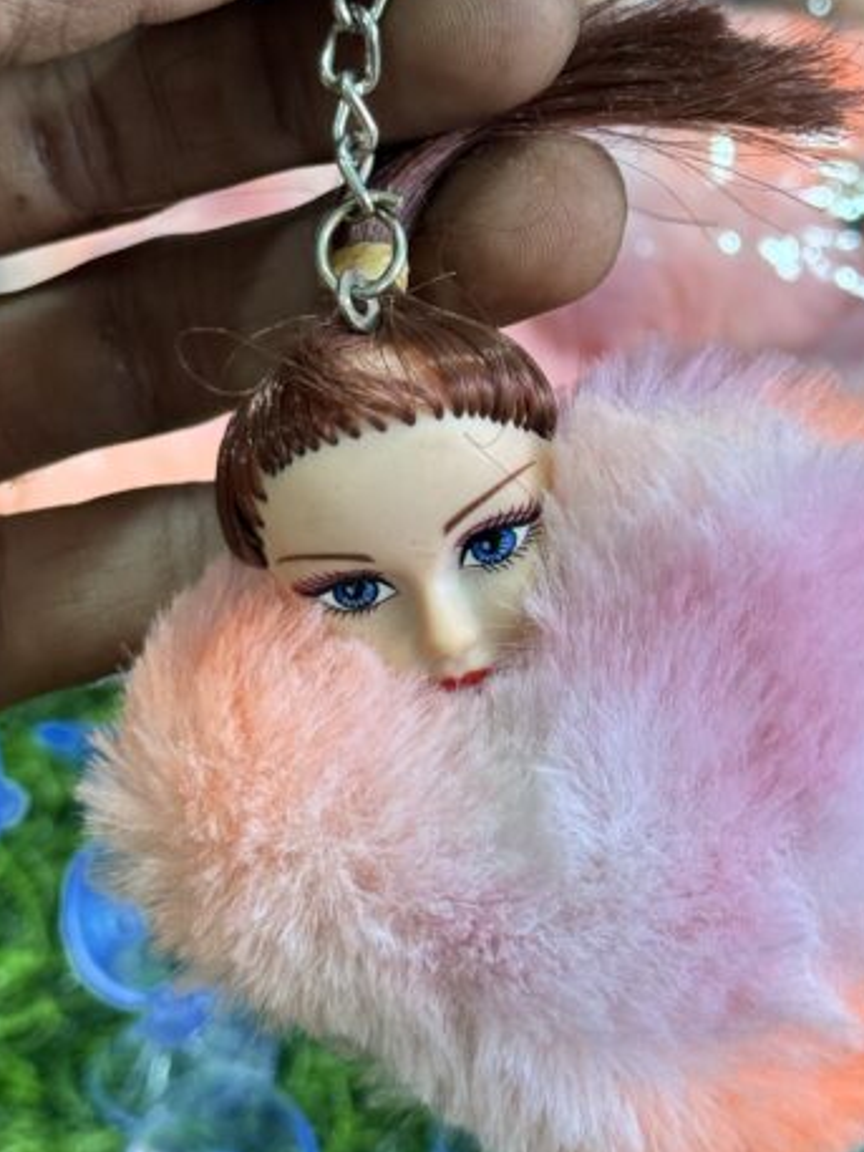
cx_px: 567
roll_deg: -0.5
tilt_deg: -27.2
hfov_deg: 17.5
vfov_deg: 23.2
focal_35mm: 84
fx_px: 2794
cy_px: 408
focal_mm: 6.76
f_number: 1.78
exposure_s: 1/100
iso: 100
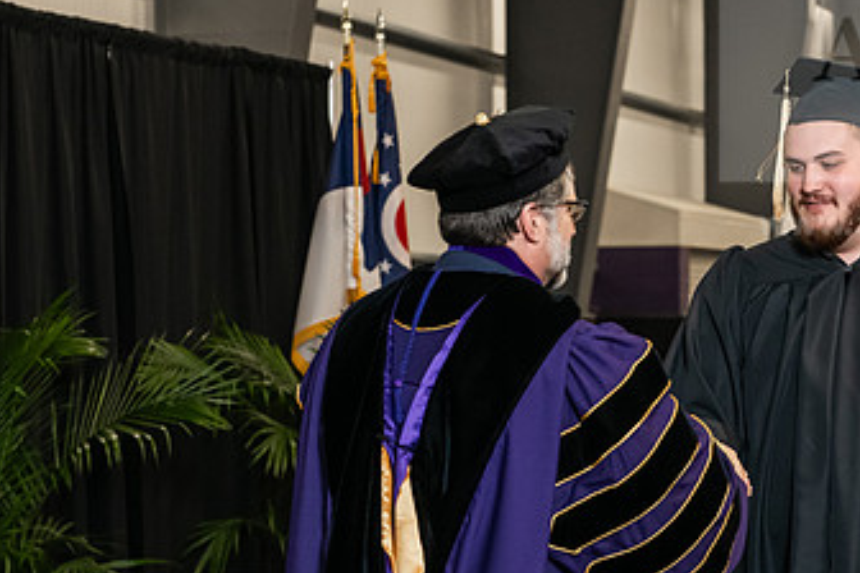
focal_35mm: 107
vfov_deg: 12.8
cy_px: 278
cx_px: 642
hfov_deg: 19.0
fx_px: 2556
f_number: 5
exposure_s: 1/200
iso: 2500
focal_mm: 62
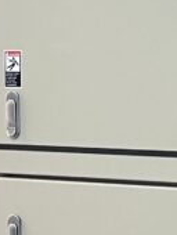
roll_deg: +0.6
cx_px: 160
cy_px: 91
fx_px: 1109
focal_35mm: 163
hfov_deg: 9.1
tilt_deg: -1.4
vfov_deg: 12.1
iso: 125
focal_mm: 4.2
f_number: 1.6
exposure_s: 1/89
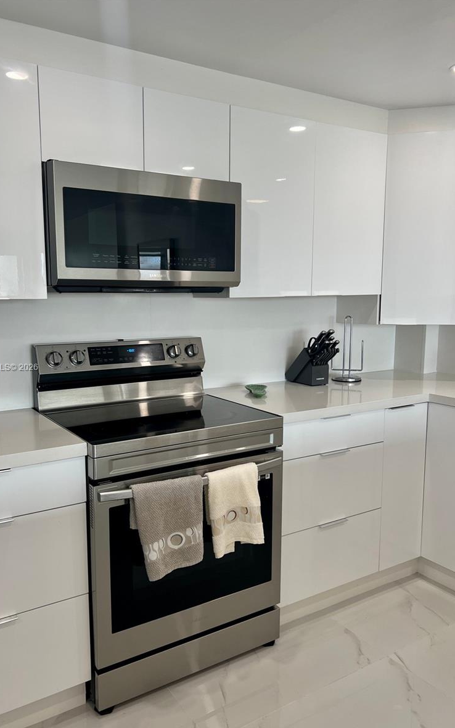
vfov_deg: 66.5
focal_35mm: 28
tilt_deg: -7.5
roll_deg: +0.6
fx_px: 556
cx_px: 202
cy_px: 368
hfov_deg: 44.5
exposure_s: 1/120
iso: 40
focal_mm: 5.7
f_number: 1.5
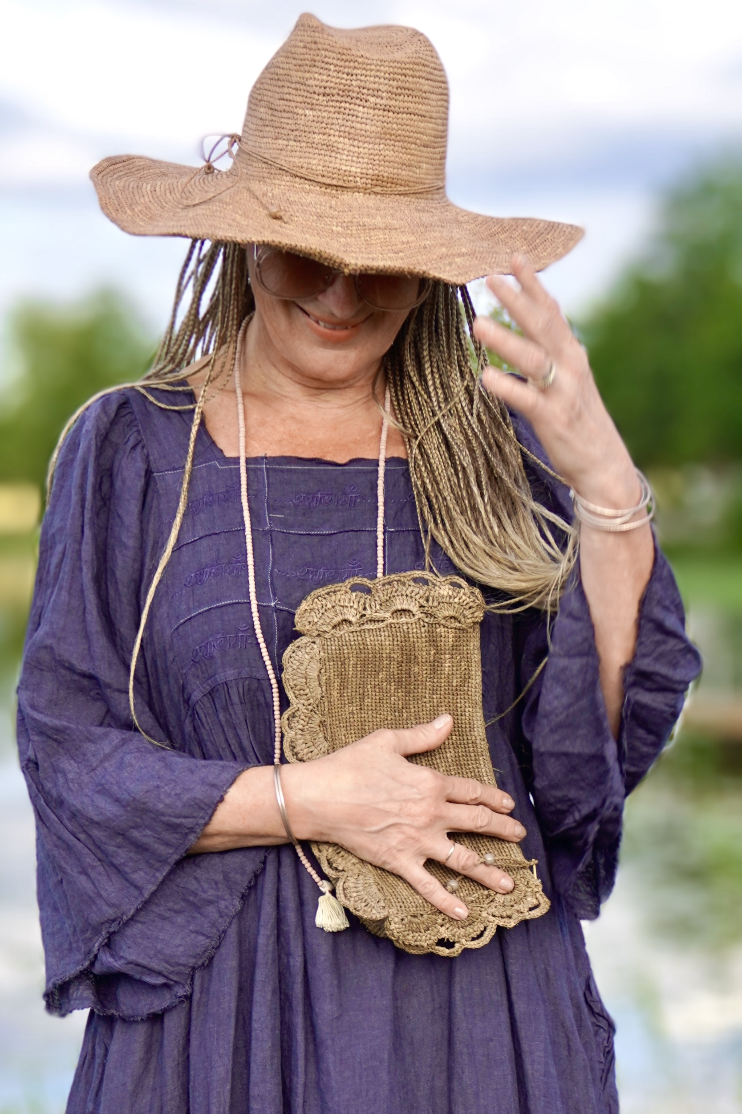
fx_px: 1329
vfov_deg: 45.4
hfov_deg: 31.2
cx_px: 372
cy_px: 566
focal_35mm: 43
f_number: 5
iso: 100
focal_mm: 28
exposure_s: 1/200
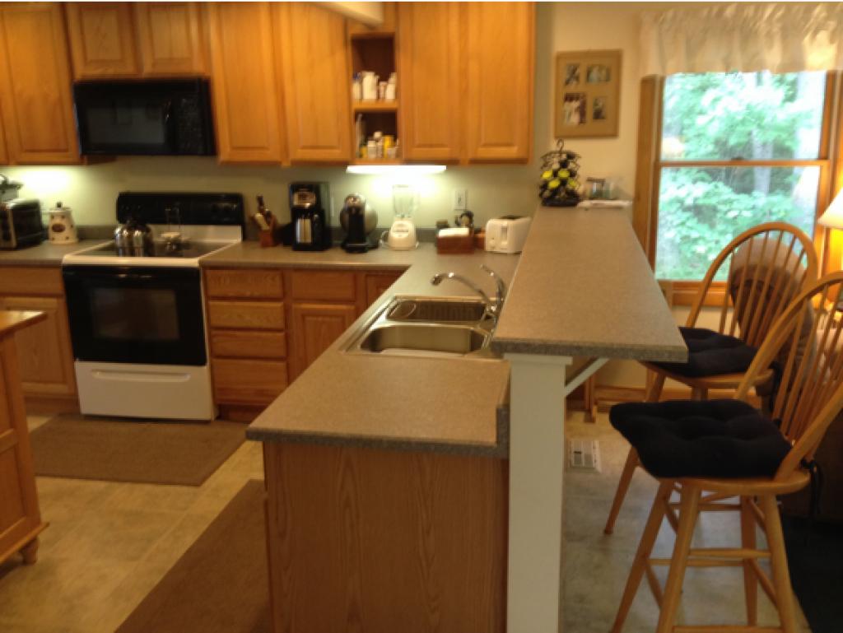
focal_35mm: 35
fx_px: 853
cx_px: 422
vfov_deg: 40.7
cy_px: 316
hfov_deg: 52.6
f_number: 2.4
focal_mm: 4.28
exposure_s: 1/20
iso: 125
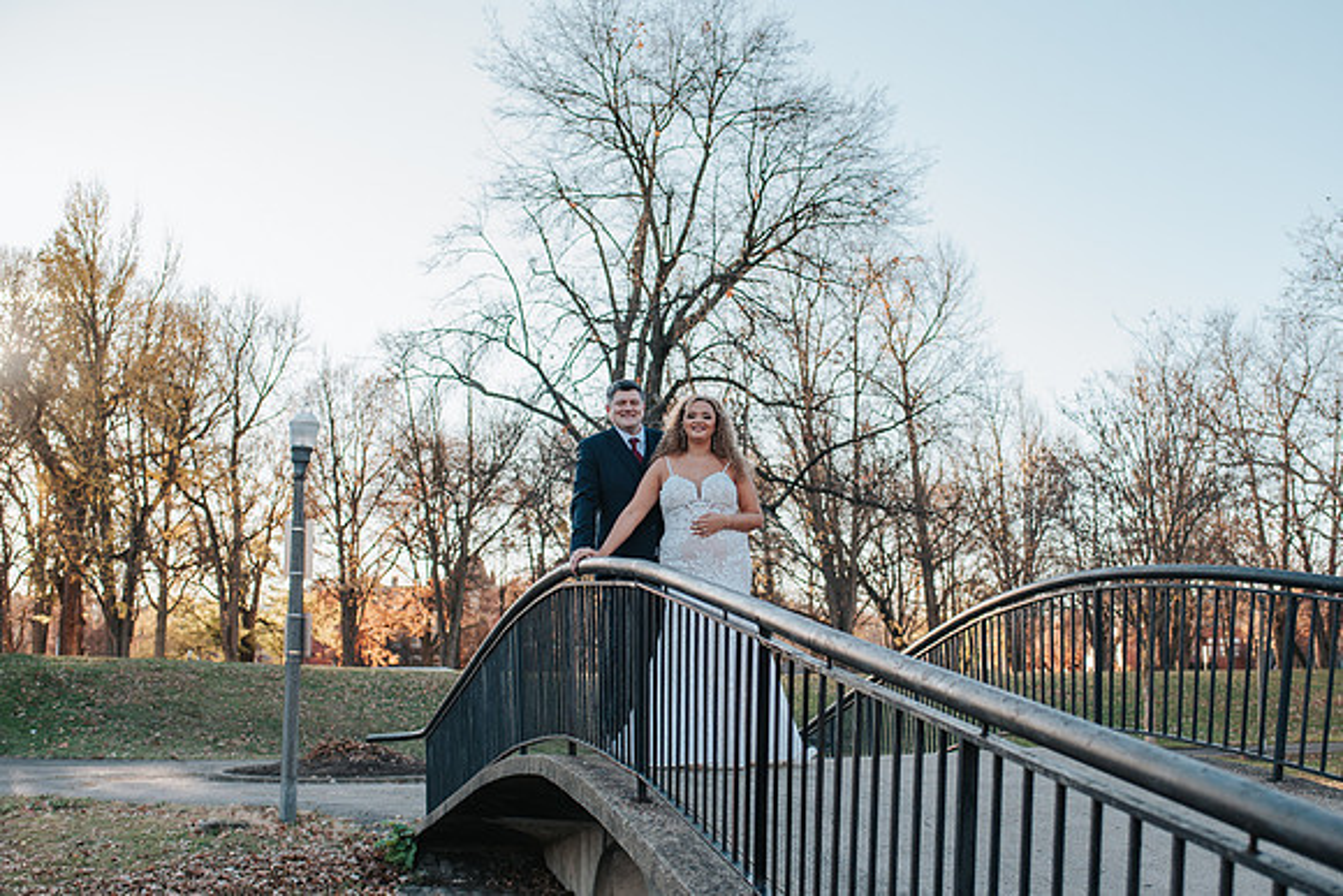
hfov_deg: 44.8
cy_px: 477
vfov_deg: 30.8
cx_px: 709
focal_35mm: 44
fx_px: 1627
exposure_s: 1/500
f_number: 2.8
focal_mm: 35
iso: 100
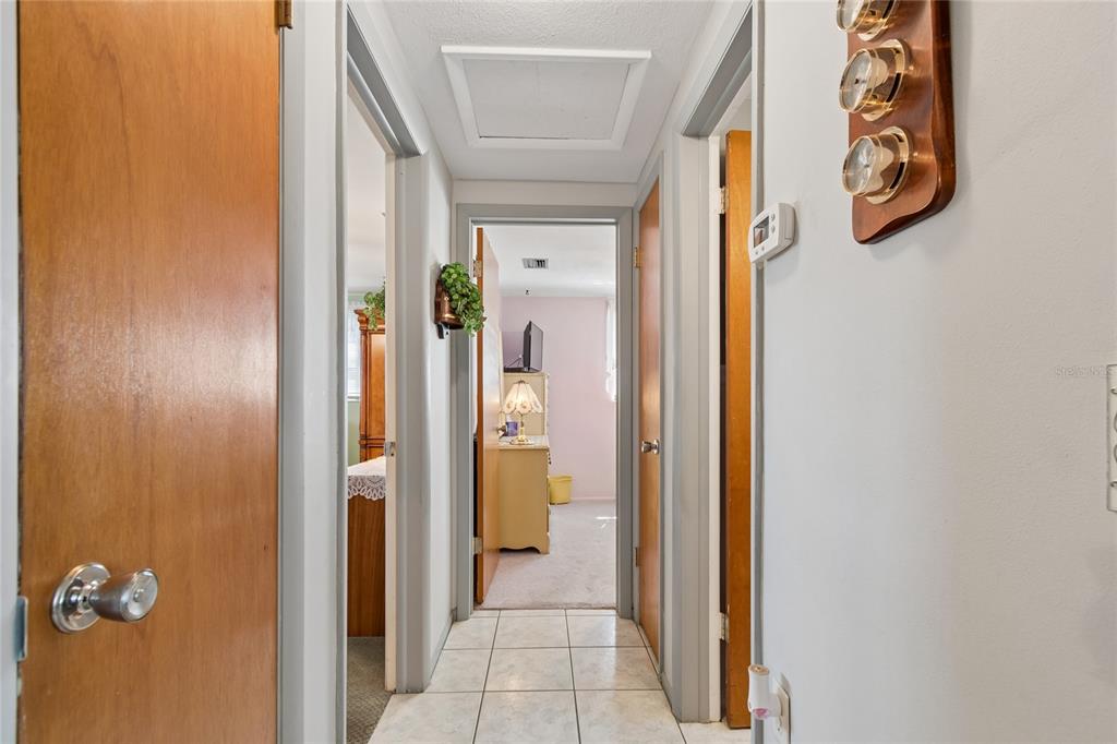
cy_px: 372
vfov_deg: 77.3
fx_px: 465
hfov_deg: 100.4
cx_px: 558
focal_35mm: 15
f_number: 7.1
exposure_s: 1/1.67
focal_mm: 10
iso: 100
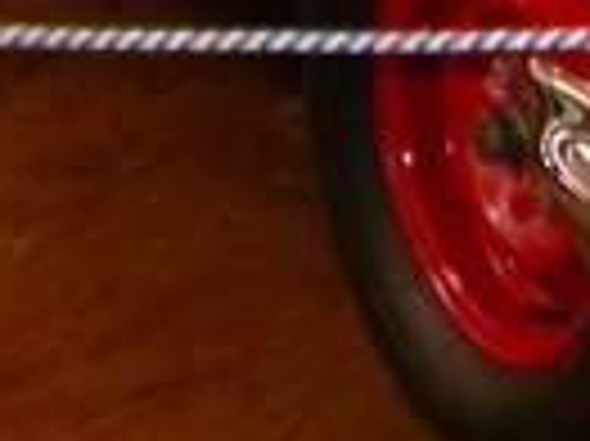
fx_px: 3951
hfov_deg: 8.3
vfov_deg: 6.2
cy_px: -392
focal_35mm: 232
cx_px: 914
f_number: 2.6
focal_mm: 7.85
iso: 100
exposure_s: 1/30
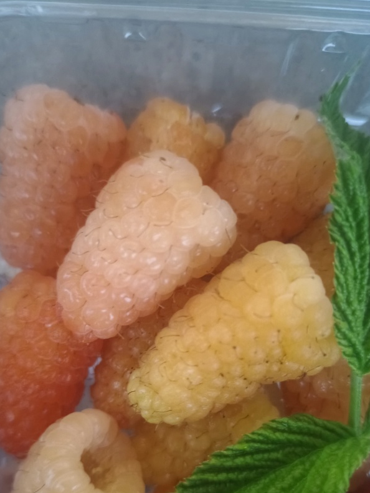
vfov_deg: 57.4
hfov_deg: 45.4
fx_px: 442
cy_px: 318
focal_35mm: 31
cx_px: 189
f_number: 1.88
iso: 11770
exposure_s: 1/14.3
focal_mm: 5.59
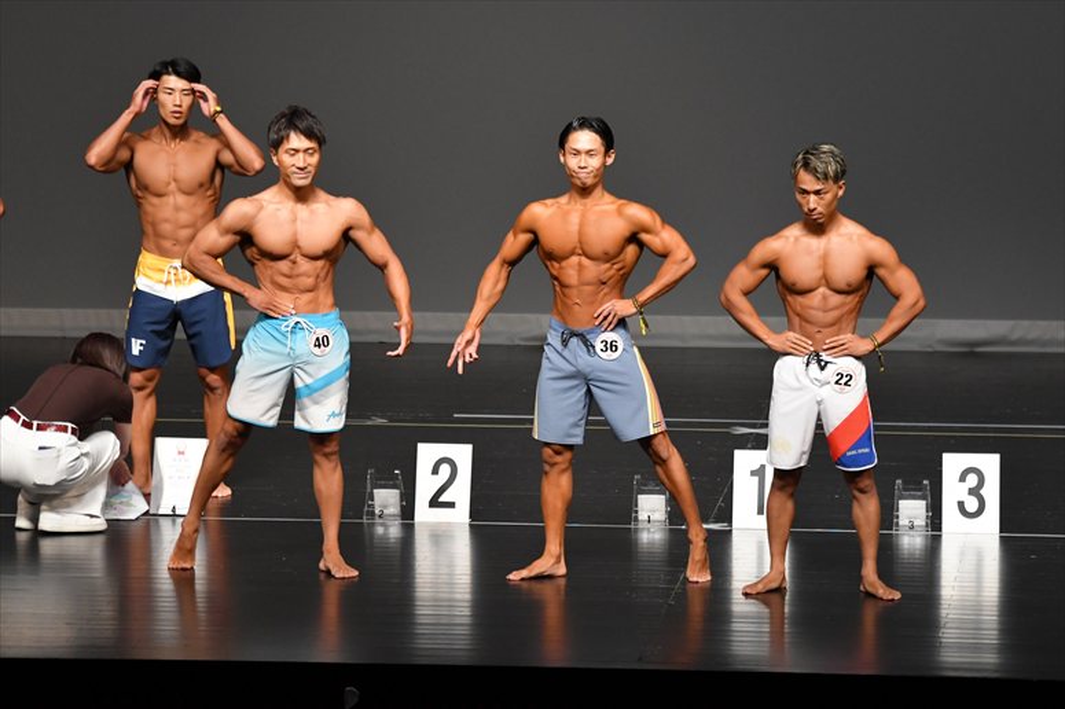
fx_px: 7097
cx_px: 532
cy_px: 354
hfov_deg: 8.6
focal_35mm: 240
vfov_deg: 5.7
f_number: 5.6
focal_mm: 160
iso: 2500
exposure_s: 1/400
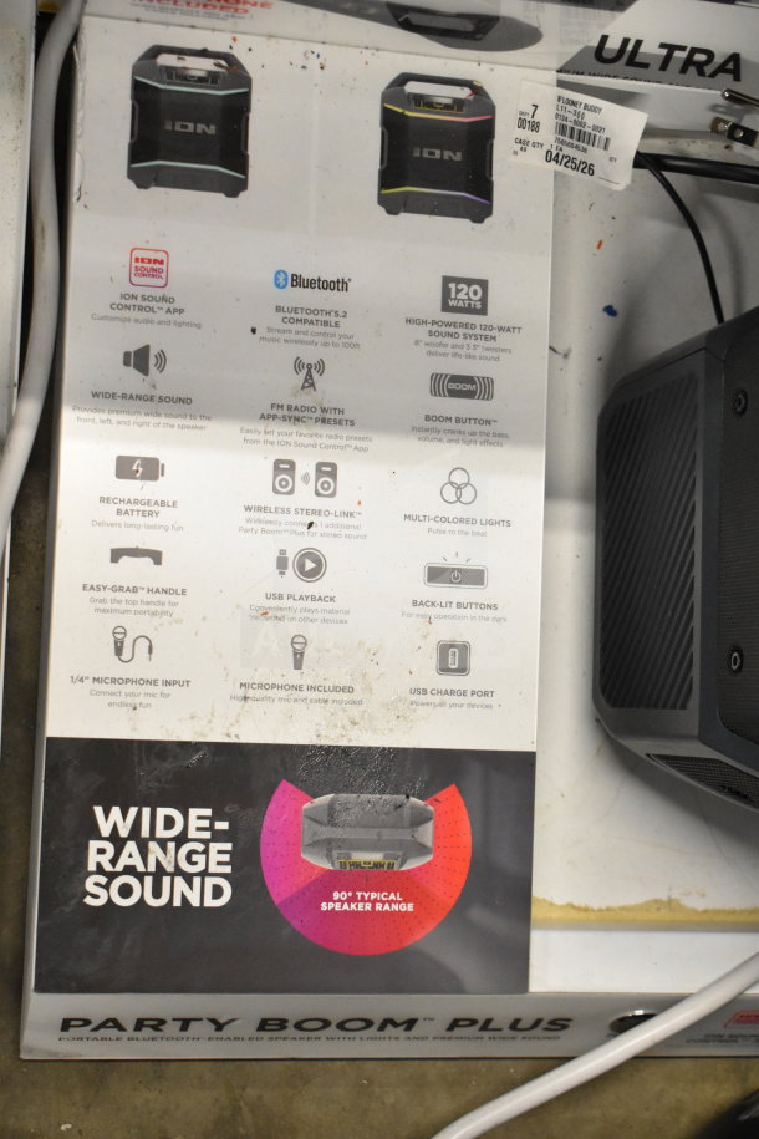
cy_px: 570
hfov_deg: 23.8
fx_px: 1802
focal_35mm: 57
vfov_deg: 35.1
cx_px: 380
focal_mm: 38
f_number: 4.8
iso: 4000
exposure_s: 1/60
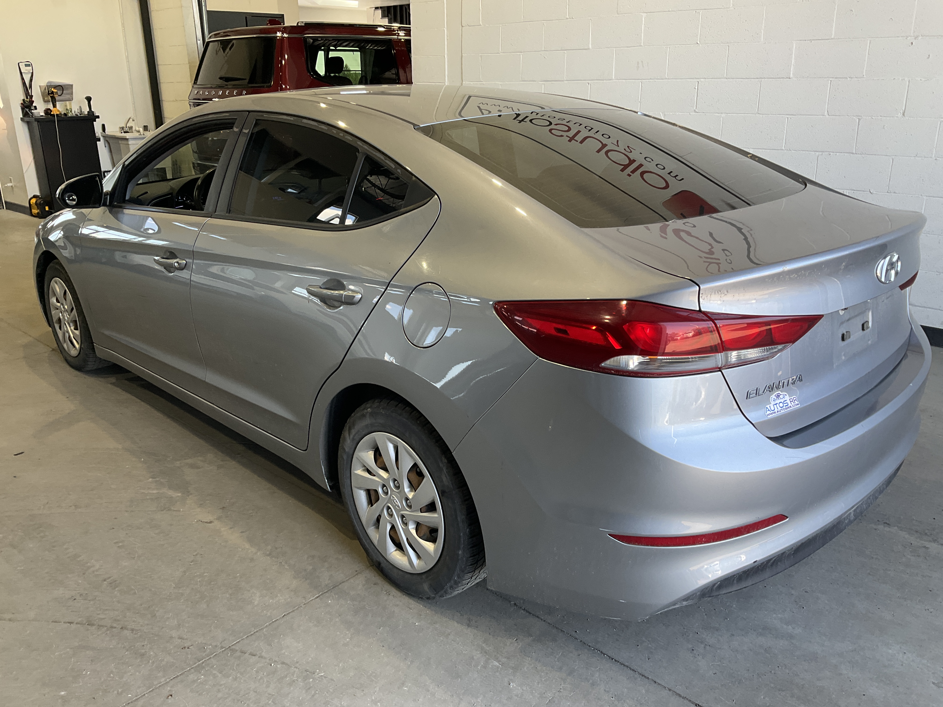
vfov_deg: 48.2
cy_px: 354
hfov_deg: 61.7
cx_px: 472
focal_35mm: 29
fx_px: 790
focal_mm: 3
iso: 40
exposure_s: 1/120
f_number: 1.8
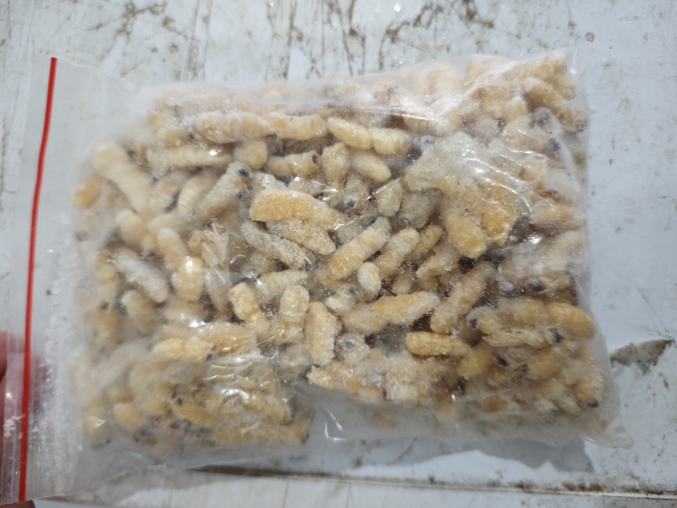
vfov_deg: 58.9
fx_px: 450
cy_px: 254
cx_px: 338
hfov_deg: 73.9
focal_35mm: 23
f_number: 1.6
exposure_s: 1/51.7
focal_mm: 6.55
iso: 500
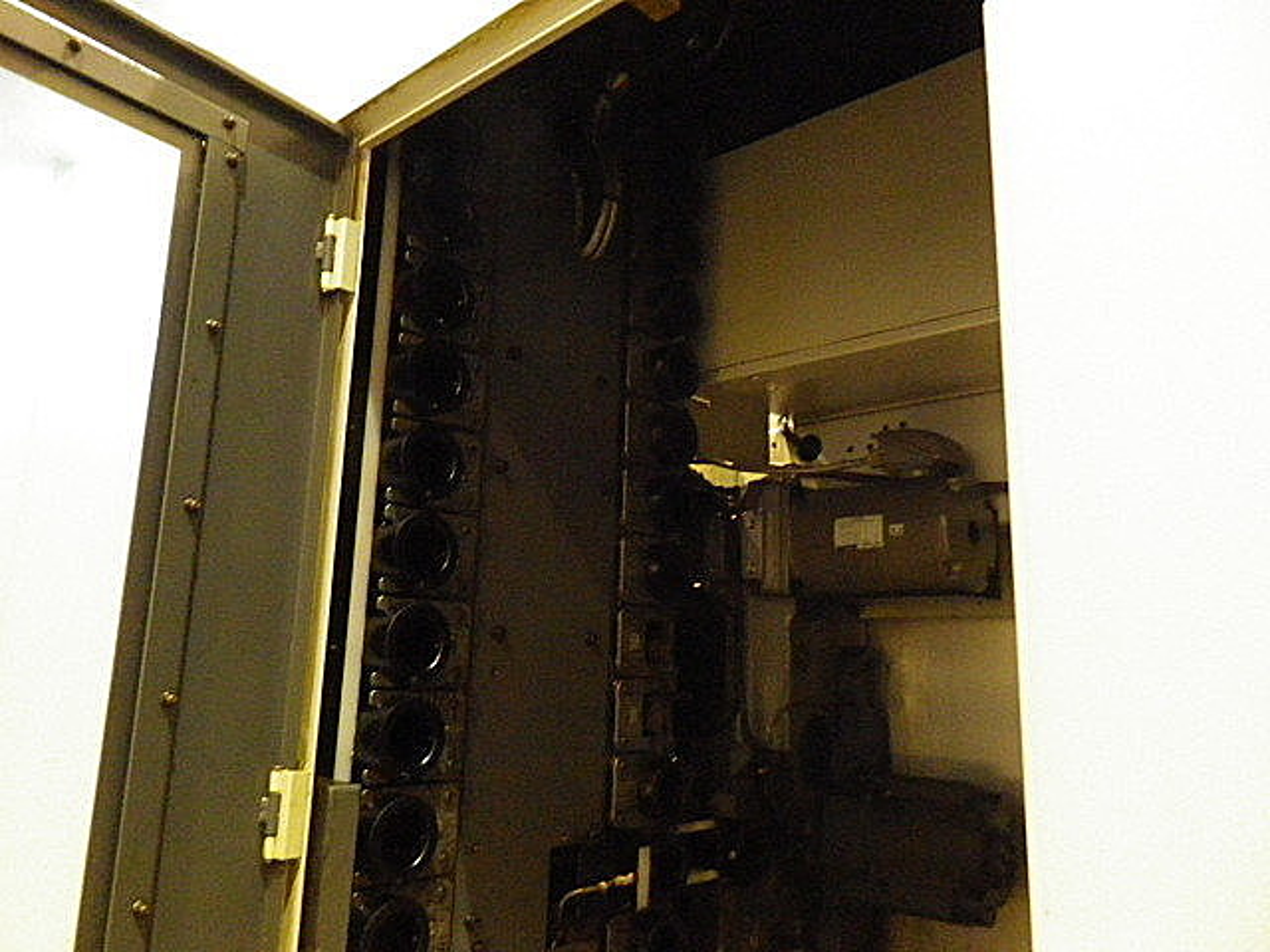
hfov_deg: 69.4
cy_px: 476
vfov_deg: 54.9
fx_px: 917
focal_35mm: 25
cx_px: 635
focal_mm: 4.5
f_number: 3.5
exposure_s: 1/4
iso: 800
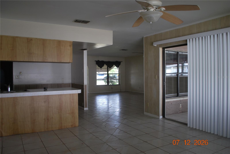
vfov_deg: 48.0
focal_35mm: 27
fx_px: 173
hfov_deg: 67.3
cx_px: 115
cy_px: 77
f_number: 4
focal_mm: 18
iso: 200
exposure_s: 1/60
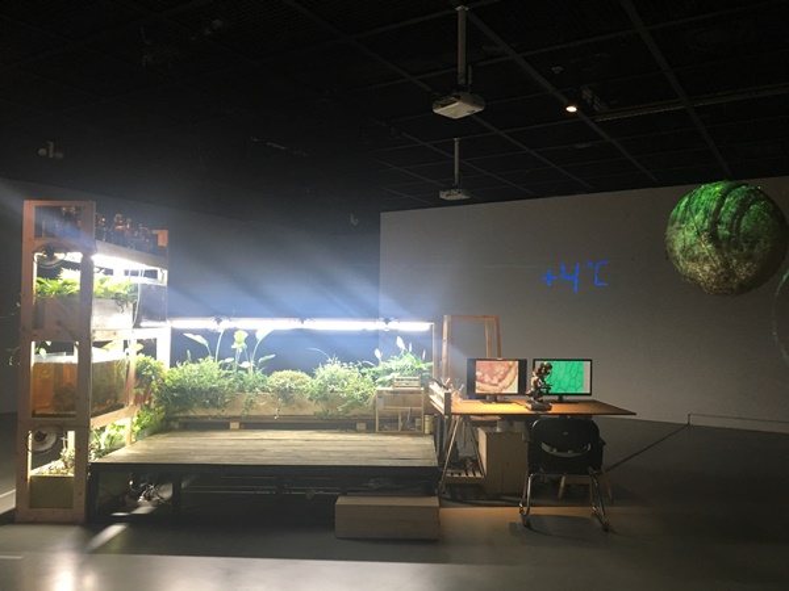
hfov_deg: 61.7
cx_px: 394
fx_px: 661
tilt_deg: +2.2
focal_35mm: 29
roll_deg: -0.2
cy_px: 296
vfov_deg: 48.2
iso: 100
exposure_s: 1/30
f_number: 2.2
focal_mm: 4.15
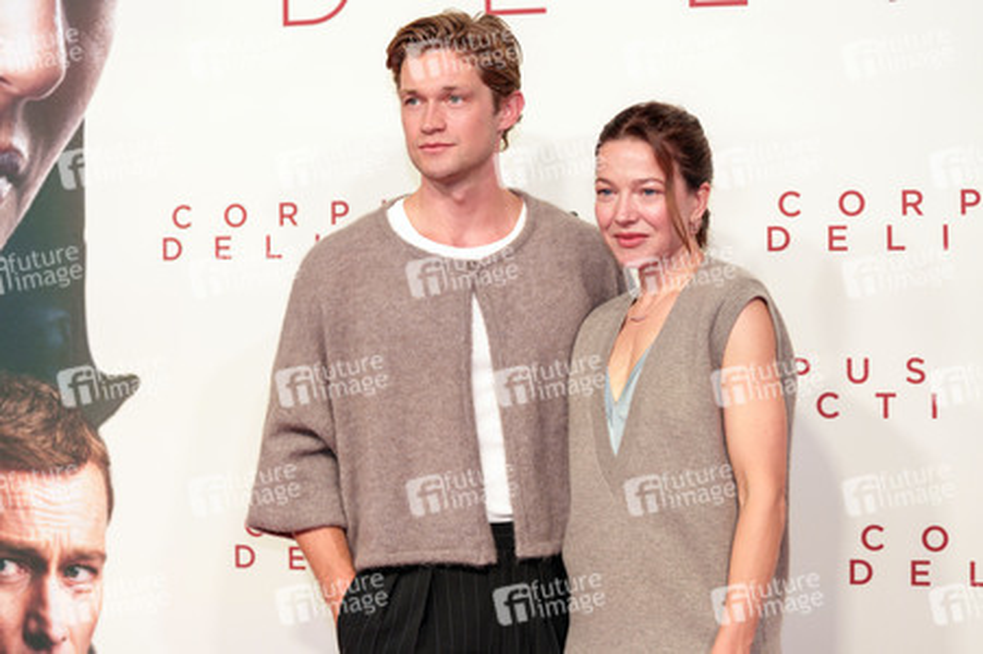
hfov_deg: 28.9
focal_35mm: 70
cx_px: 492
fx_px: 1910
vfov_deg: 19.4
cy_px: 327
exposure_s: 1/250
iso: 320
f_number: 2.8
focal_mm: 70
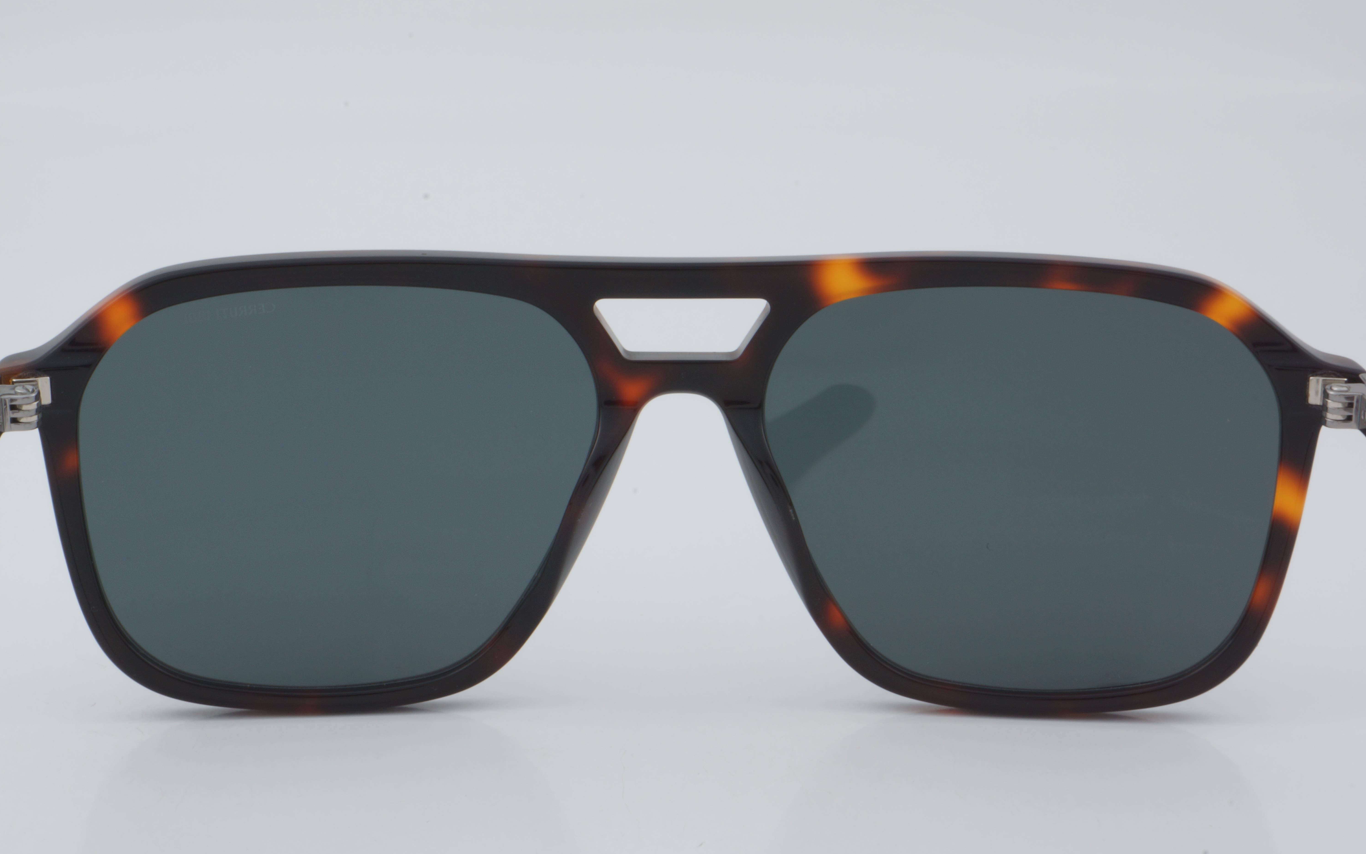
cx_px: 678
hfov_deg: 26.8
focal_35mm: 77
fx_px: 2867
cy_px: 454
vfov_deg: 16.9
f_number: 32
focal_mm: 50
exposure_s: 1/3
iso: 100
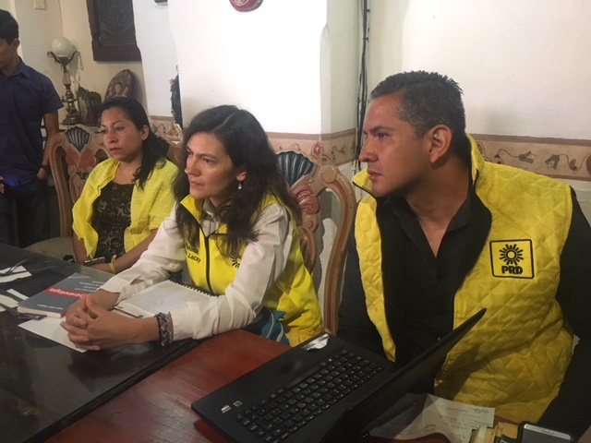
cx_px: 296
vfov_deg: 48.2
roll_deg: +0.2
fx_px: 495
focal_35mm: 29
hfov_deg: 61.7
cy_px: 222
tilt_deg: -16.5
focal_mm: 4.15
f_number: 2.2
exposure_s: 1/20
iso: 200
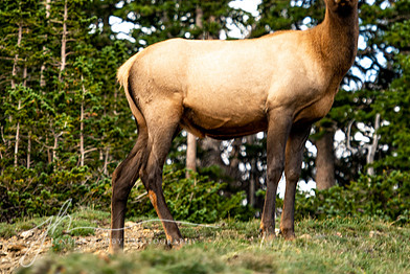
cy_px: 20
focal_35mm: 310
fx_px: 3533
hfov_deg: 6.6
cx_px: 198
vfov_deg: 4.4
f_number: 2.8
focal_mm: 150
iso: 64
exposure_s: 1/100
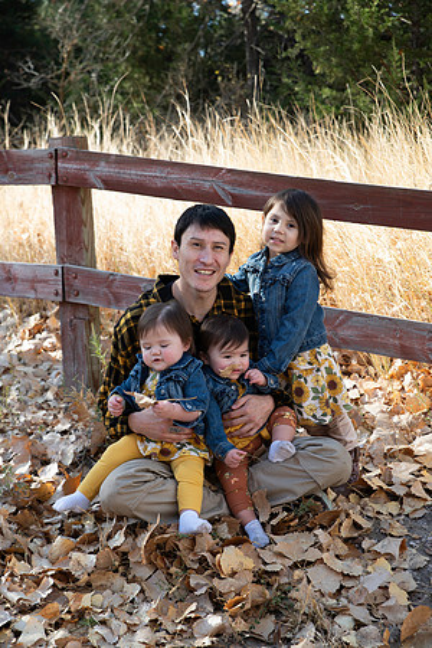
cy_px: 324
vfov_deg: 32.4
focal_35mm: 62
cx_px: 216
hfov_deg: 21.9
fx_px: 1116
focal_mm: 62
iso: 100
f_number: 5
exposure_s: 1/125
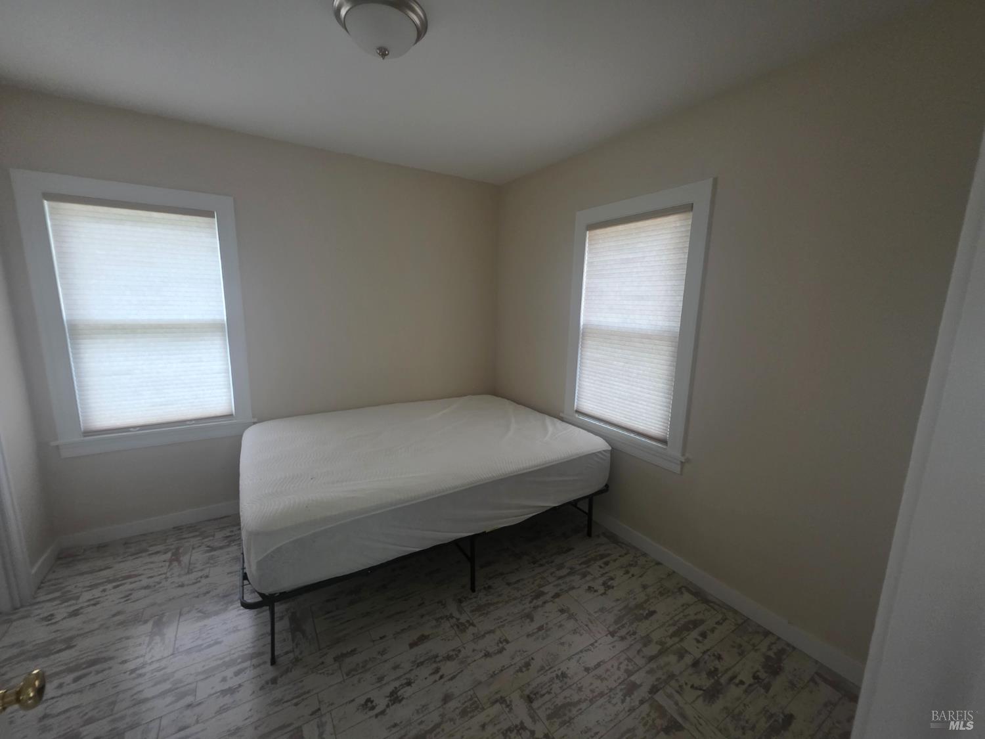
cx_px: 492
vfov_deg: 89.9
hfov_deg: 106.2
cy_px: 370
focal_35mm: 13
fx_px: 370
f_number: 1.9
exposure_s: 1/60
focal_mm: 2.2
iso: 400
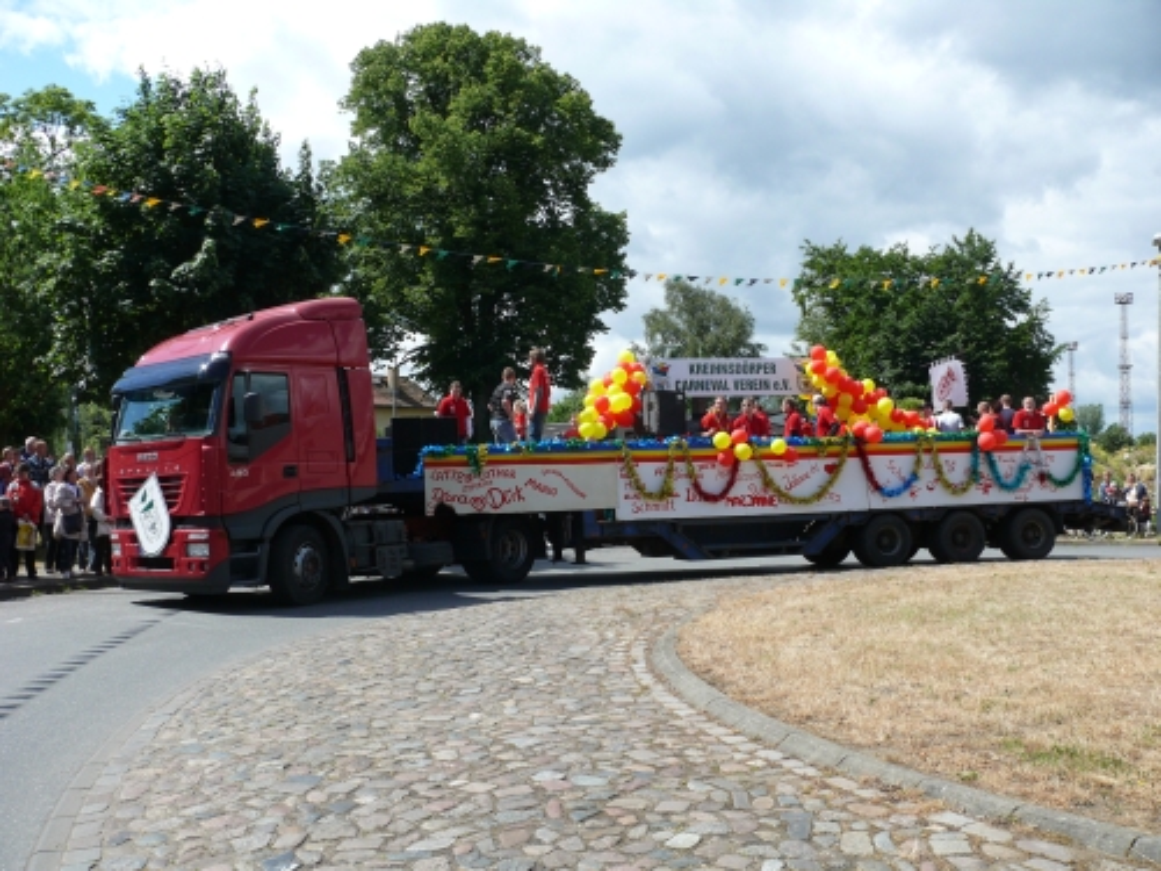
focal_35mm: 35
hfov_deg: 52.6
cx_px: 580
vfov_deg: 40.7
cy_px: 436
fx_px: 1174
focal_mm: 7.4
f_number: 4
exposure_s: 1/800
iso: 100
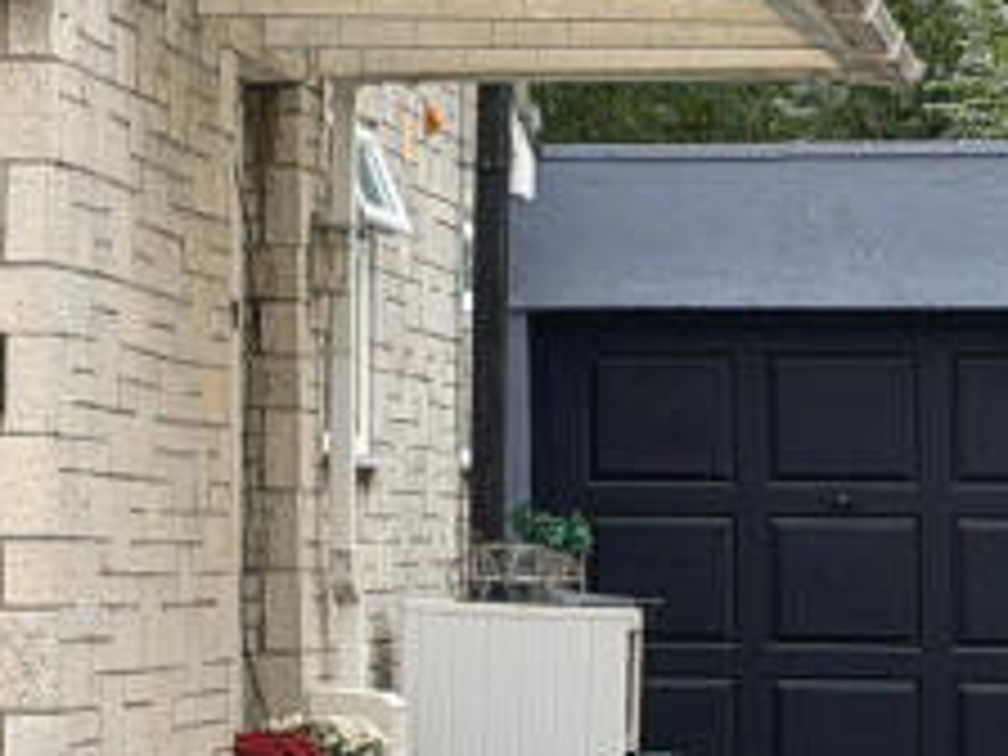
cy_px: 230
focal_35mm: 219
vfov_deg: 6.8
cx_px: -986
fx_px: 6377
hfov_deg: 8.6
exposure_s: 1/1330
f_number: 1.78
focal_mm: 6.76
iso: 80
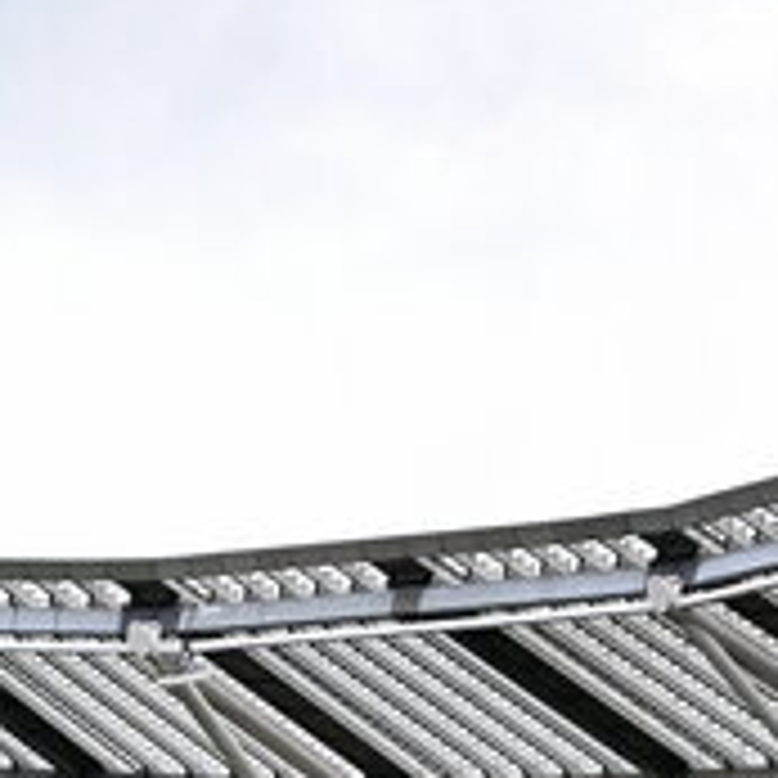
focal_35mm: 266
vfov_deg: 6.1
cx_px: -65
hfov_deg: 6.6
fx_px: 6764
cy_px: 2280
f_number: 2.8
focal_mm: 53
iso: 250
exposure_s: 1/1600
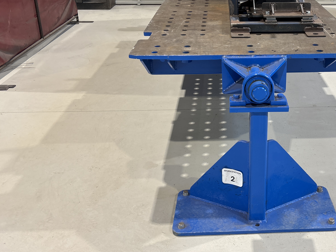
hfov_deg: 41.6
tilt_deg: -20.8
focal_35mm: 44
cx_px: 254
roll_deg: -1.4
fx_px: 427
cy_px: 99
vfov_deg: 32.8
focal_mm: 5.96
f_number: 1.6
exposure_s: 1/50
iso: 80
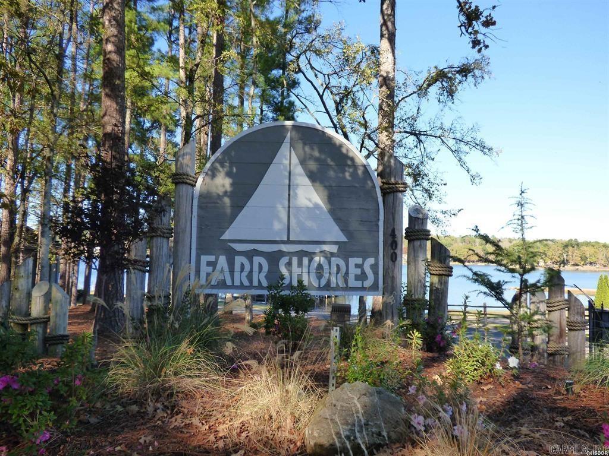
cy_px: 228
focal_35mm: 29
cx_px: 304
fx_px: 510
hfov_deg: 61.7
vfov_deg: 48.2
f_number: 3.2
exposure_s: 1/500
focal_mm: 5.04
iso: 200
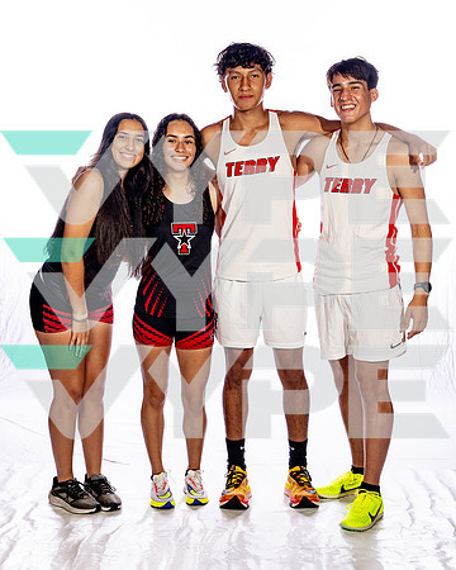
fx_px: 963
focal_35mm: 57
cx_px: 213
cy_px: 300
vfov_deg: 33.0
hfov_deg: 26.6
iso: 250
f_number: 8
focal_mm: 38
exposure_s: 1/250
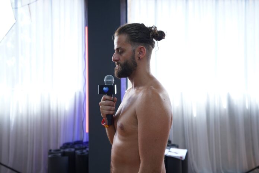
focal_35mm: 35
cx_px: 130
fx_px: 252
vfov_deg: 37.9
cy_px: 86
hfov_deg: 54.4
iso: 320
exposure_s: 1/80
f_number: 2.8
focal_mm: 35
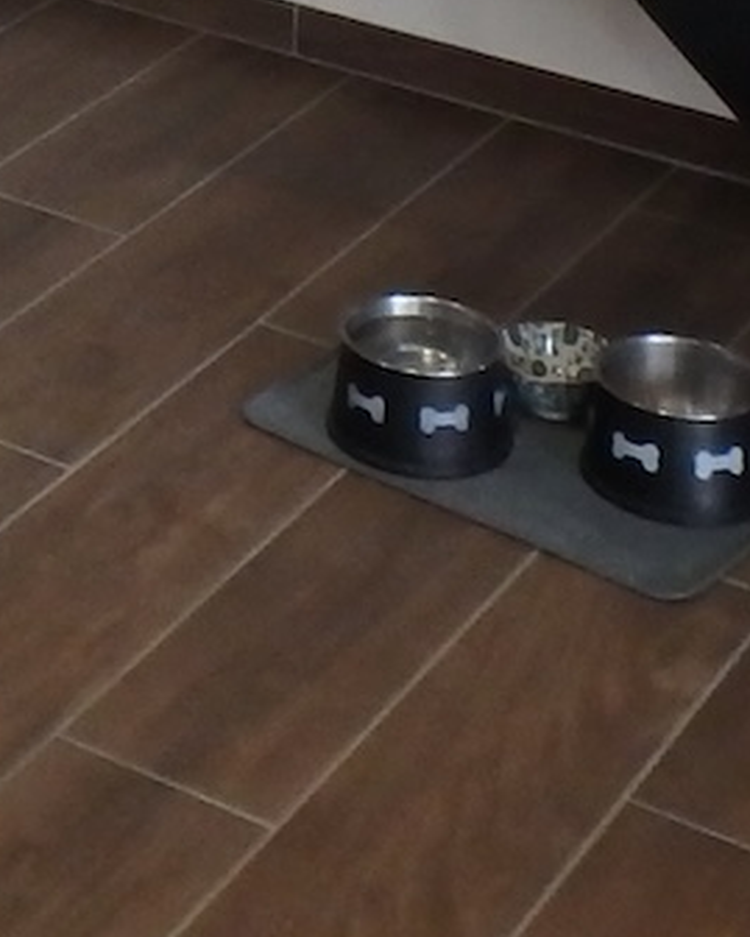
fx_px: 3245
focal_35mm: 117
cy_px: -937
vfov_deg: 13.9
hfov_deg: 12.6
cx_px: -354
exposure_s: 1/30
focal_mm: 3.7
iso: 320
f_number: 3.5
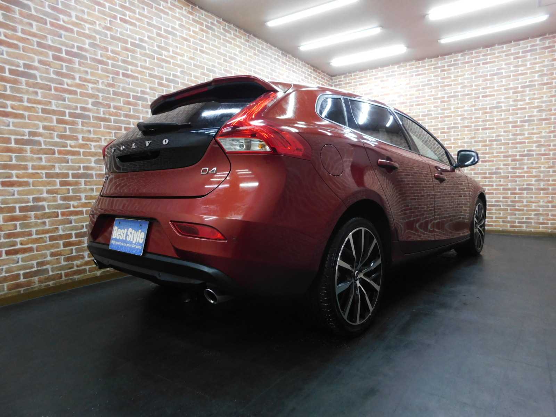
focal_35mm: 23
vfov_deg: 58.9
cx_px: 278
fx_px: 369
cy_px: 208
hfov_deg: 73.9
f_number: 3
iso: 250
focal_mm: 4
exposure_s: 1/30
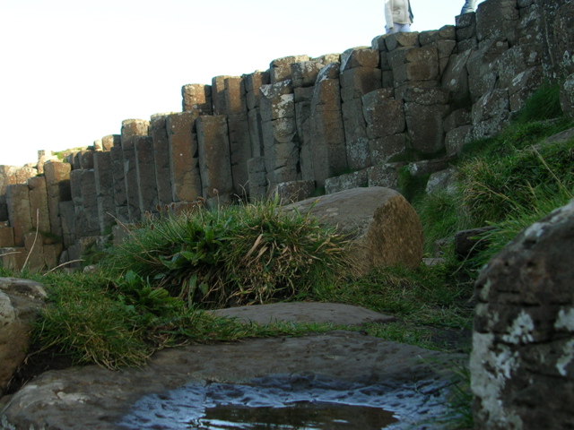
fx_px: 879
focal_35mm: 53
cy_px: 215
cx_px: 287
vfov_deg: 27.5
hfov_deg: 36.2
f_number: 3.2
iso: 50
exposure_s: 1/176
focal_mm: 8
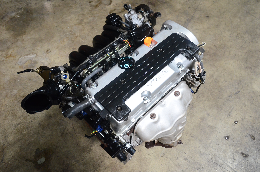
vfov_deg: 43.4
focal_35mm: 30
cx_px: 130
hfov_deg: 62.0
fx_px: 216
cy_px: 86
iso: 2500
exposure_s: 1/100
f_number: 5
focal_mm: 20
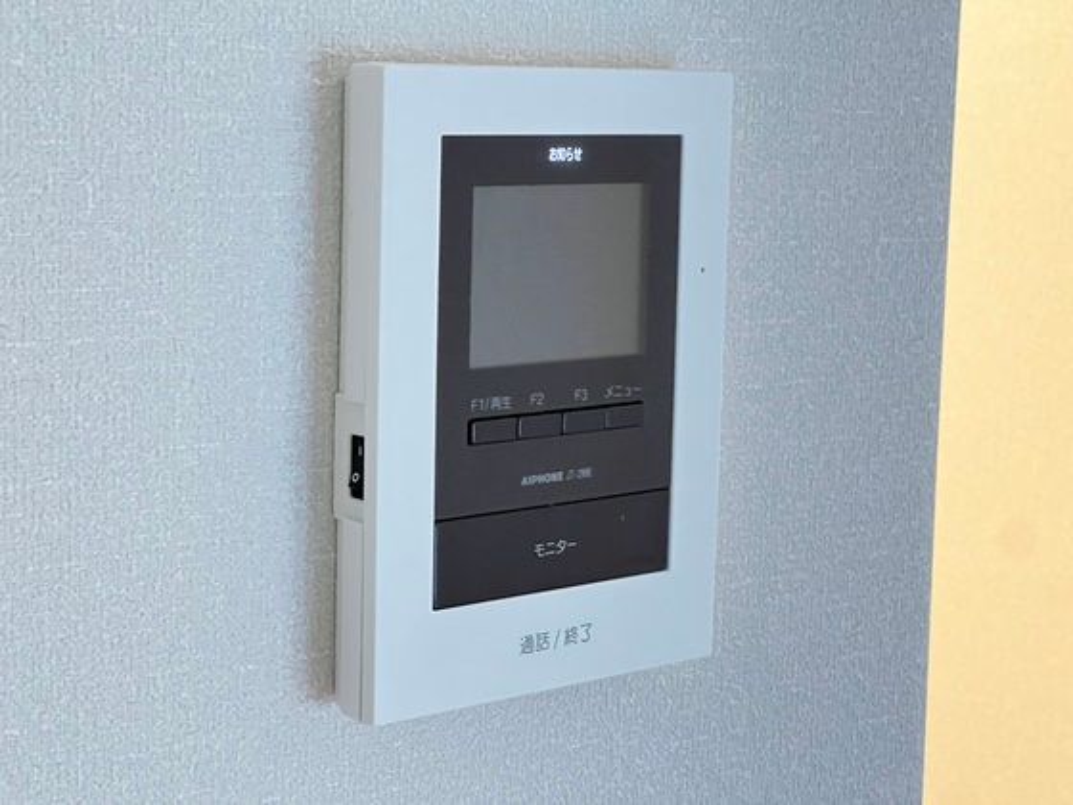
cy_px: 402
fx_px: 2387
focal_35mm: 77
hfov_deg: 25.3
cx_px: 536
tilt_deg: -7.4
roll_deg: -1.5
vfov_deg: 19.1
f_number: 2.8
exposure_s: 1/18
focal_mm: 9
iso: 2000
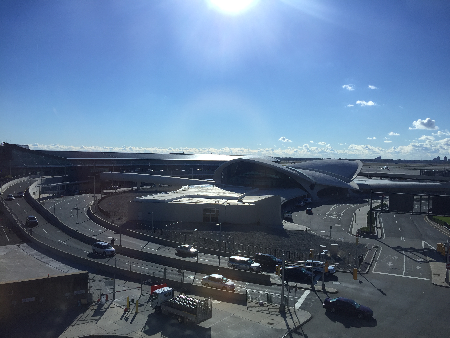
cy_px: 169
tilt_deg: -0.8
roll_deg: -0.1
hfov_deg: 61.7
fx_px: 377
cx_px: 225
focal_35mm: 29
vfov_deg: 48.2
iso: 32
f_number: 2.2
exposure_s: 1/879
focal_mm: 4.15
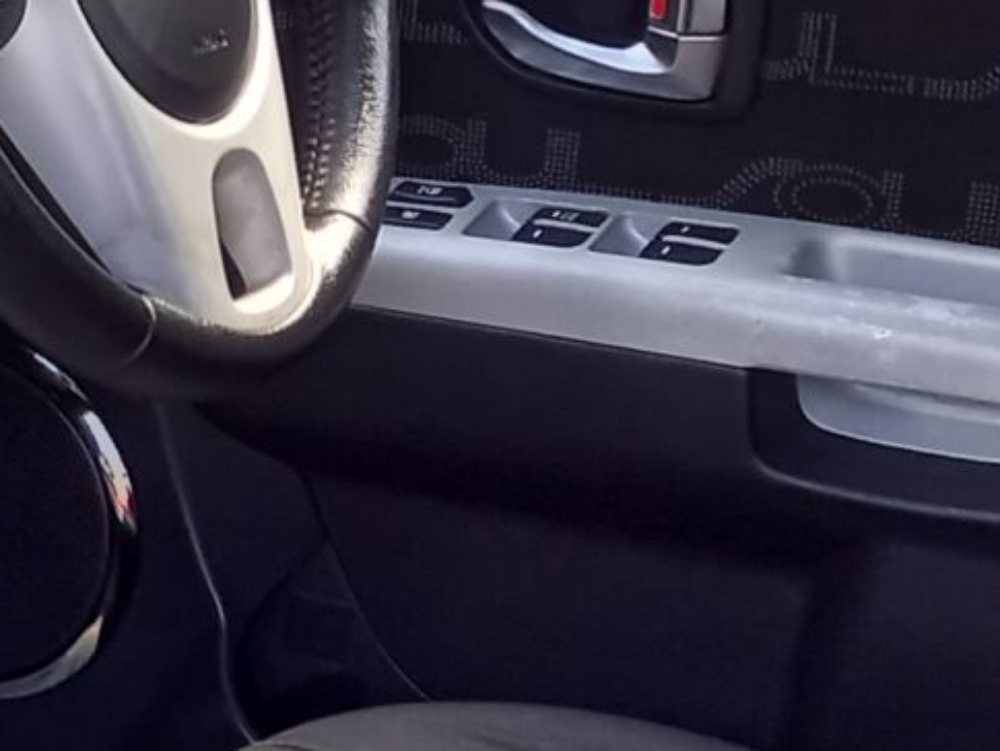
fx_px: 3814
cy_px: 805
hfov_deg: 13.1
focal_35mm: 132
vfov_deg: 11.1
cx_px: -948
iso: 125
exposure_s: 1/60
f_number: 2
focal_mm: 4.6
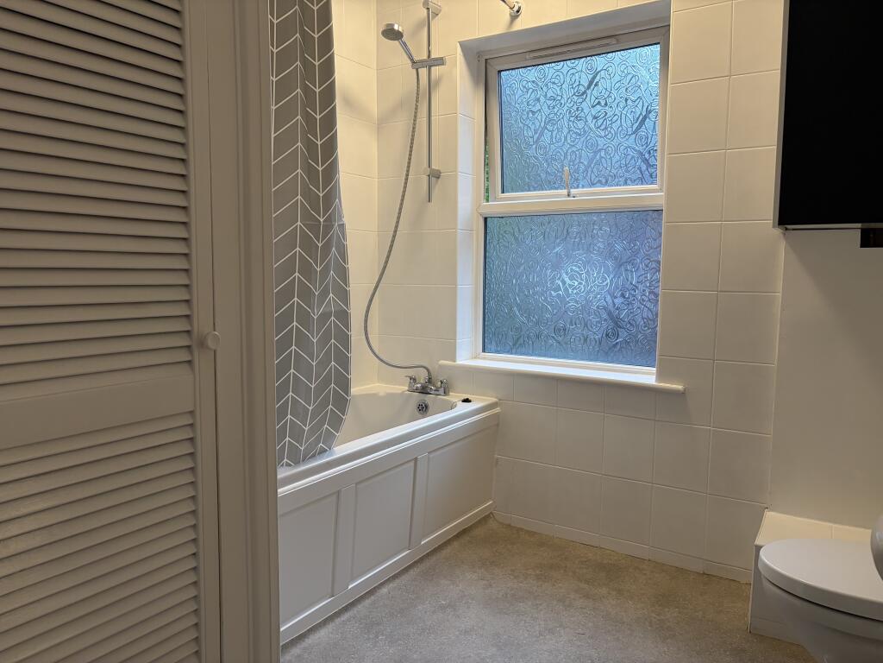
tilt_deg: -4.6
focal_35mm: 26
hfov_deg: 67.3
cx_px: 442
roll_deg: -0.2
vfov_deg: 53.1
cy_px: 332
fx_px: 663
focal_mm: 5.96
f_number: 1.6
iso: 125
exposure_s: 1/100
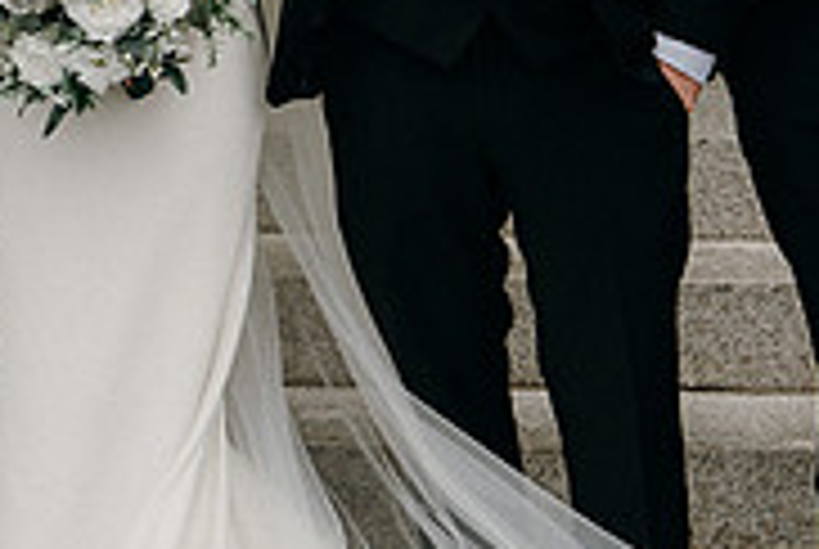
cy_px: -169
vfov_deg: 9.7
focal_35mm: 140
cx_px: -54
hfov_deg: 14.3
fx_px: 3190
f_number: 5.6
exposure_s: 1/200
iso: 320
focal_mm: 44
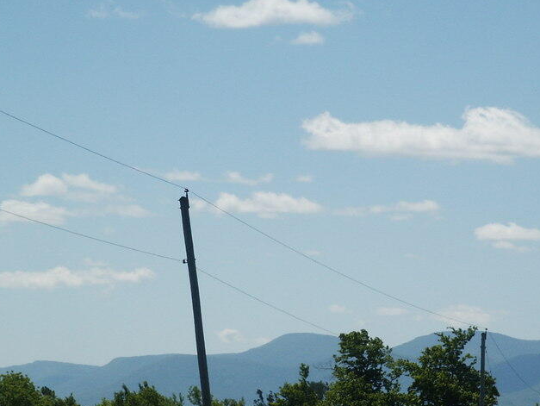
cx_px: 317
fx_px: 3184
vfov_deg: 7.3
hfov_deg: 9.7
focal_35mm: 204
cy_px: 301
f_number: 8
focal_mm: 25.46
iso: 64
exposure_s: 1/350
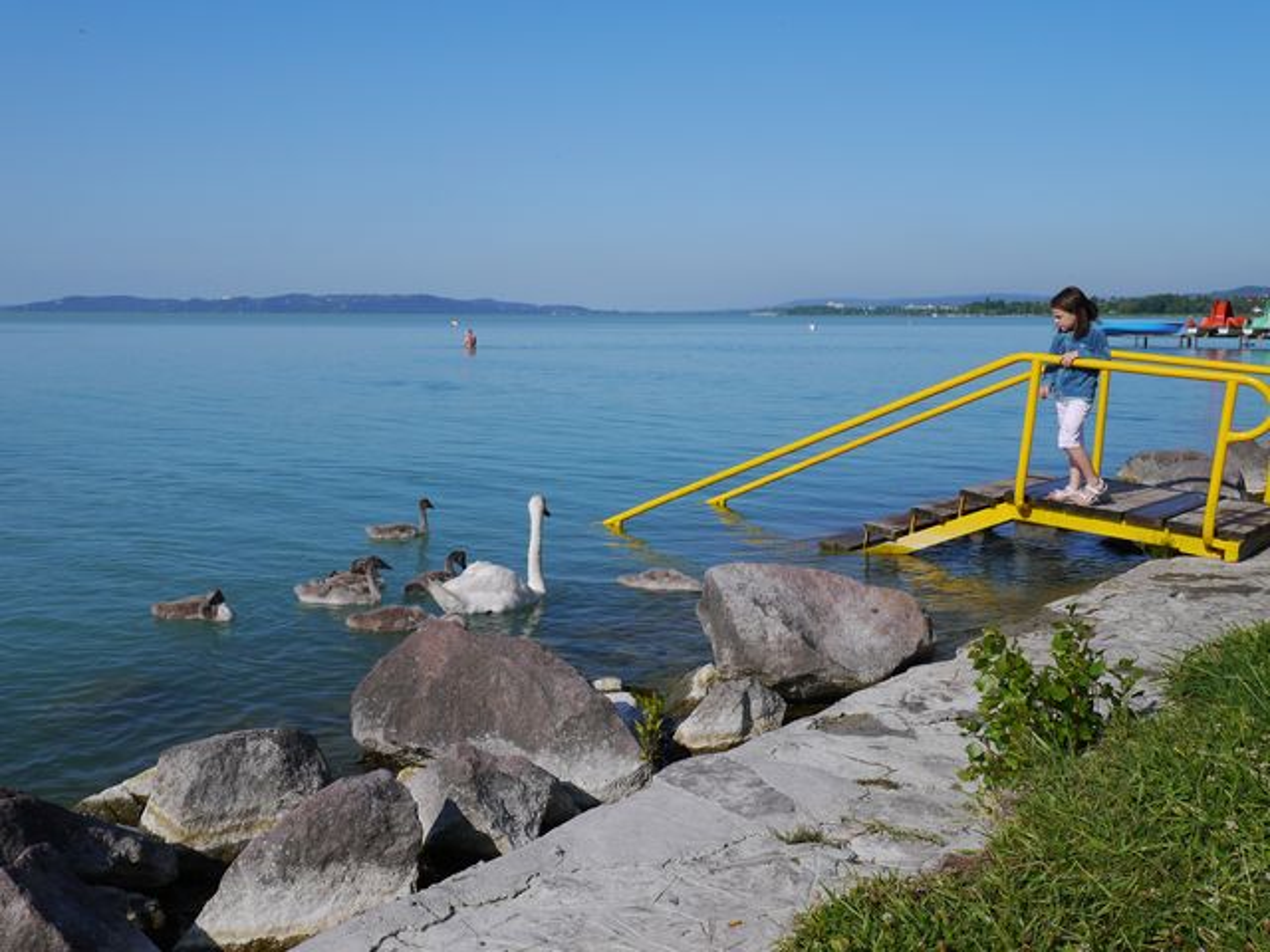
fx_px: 1394
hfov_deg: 49.0
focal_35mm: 38
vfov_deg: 37.7
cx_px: 635
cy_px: 476
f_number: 10
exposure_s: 1/640
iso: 160
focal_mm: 19
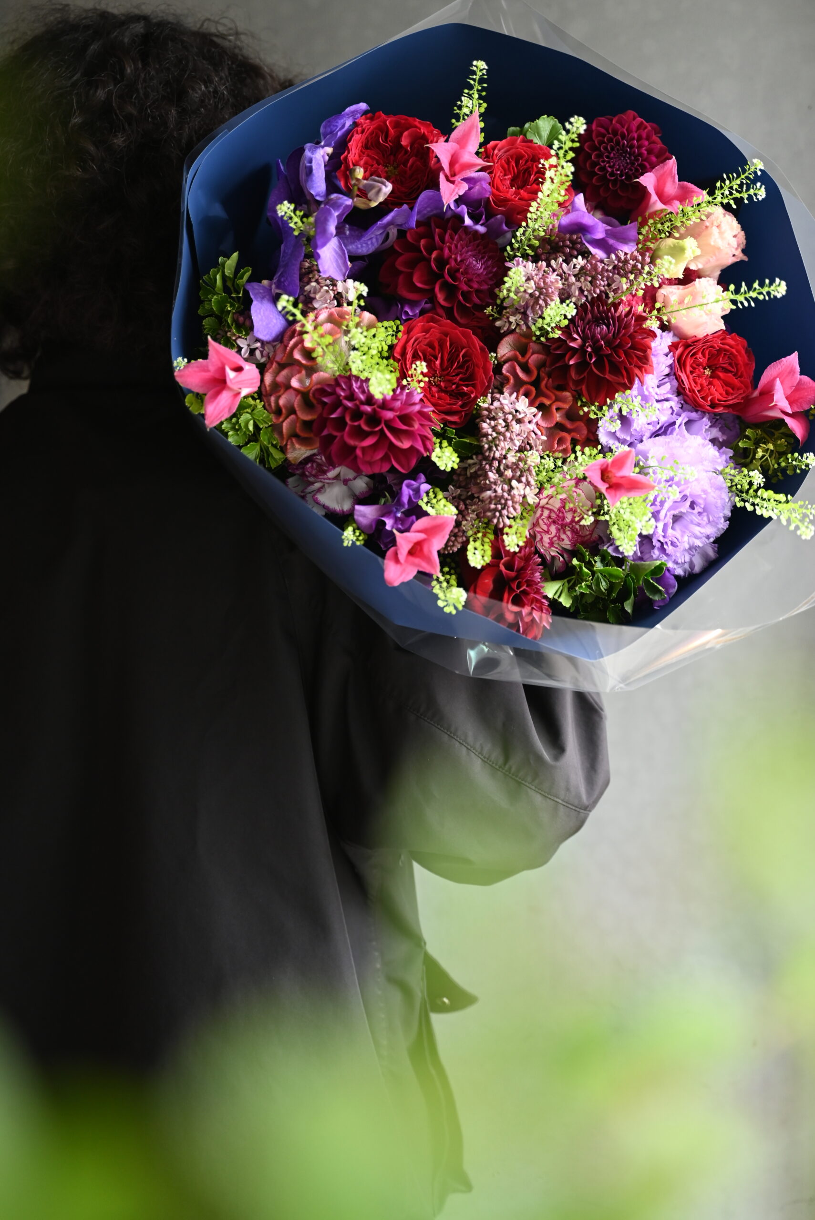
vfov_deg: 39.6
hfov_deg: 27.0
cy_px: 610
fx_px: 1696
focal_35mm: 50
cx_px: 408
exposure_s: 1/50
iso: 900
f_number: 2.8
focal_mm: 50
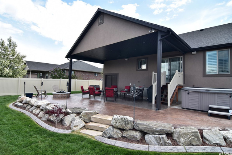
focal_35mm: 18
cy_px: 78
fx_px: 116
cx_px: 116
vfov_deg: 67.3
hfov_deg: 90.0
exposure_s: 1/200
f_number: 5.6
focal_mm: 12
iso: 100
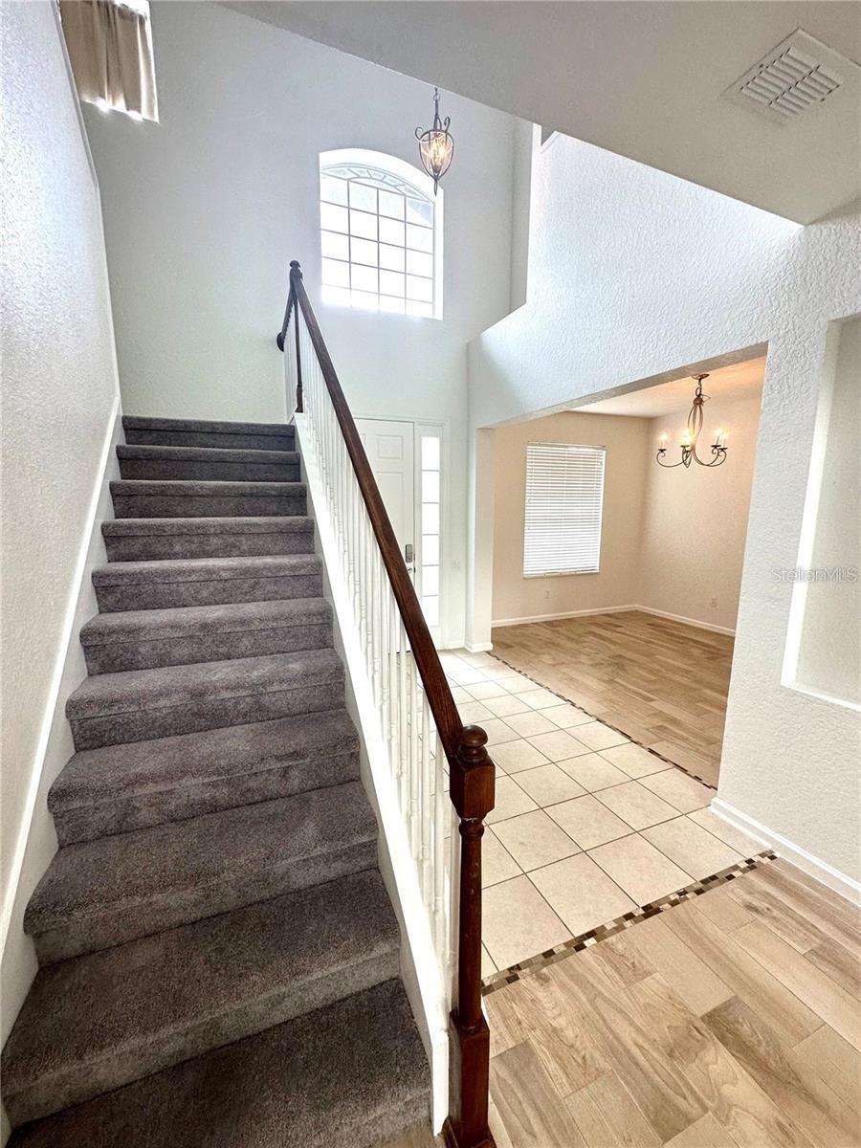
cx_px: 430
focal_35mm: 14
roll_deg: +0.4
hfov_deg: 85.7
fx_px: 464
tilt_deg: -8.7
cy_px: 574
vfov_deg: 102.1
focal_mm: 2.22
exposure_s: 1/120
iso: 125
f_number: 2.2
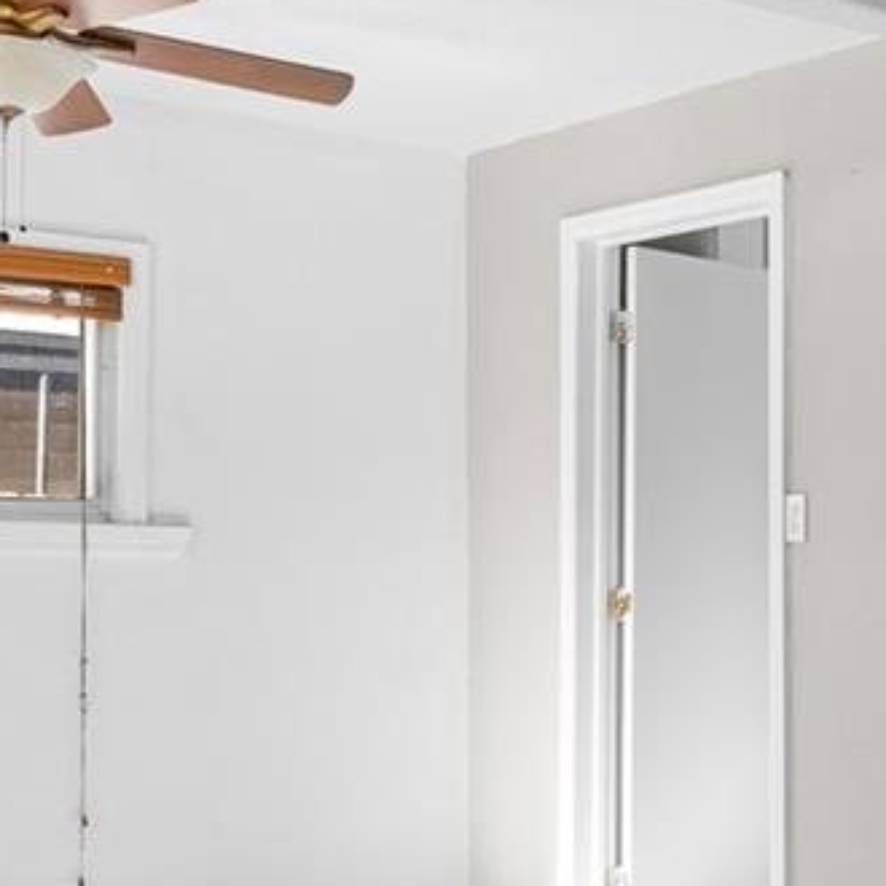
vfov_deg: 25.8
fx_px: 1911
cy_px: 642
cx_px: 916
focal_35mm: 66
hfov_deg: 24.7
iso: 200
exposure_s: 1/4
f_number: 8
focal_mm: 16
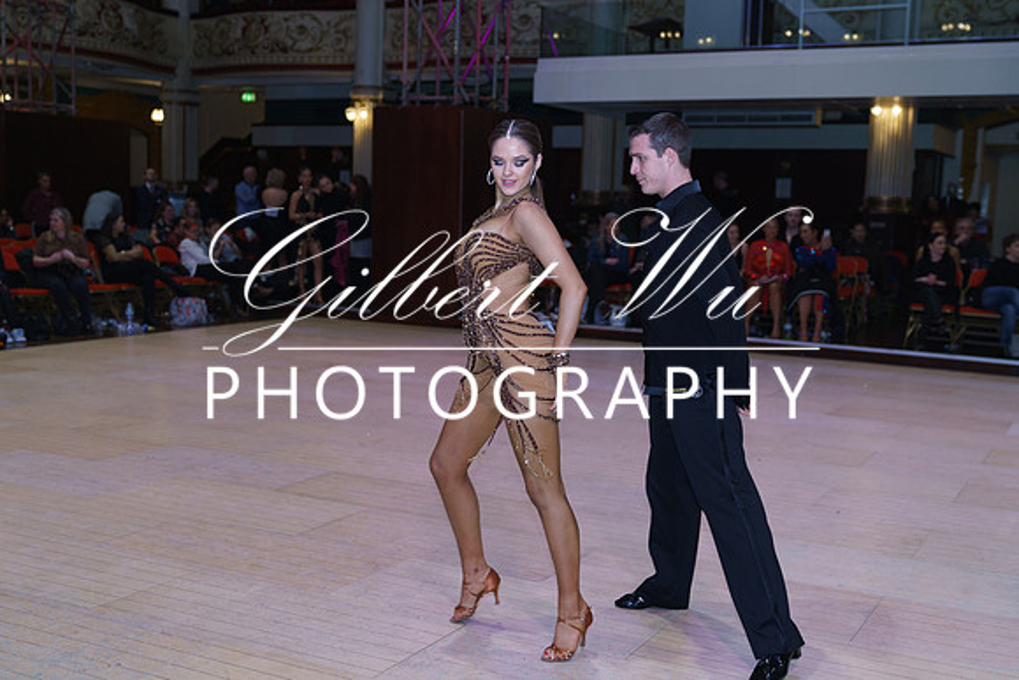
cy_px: 340
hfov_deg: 46.4
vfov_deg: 31.9
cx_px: 510
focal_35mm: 42
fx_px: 1189
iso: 400
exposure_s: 1/200
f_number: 2.8
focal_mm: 42
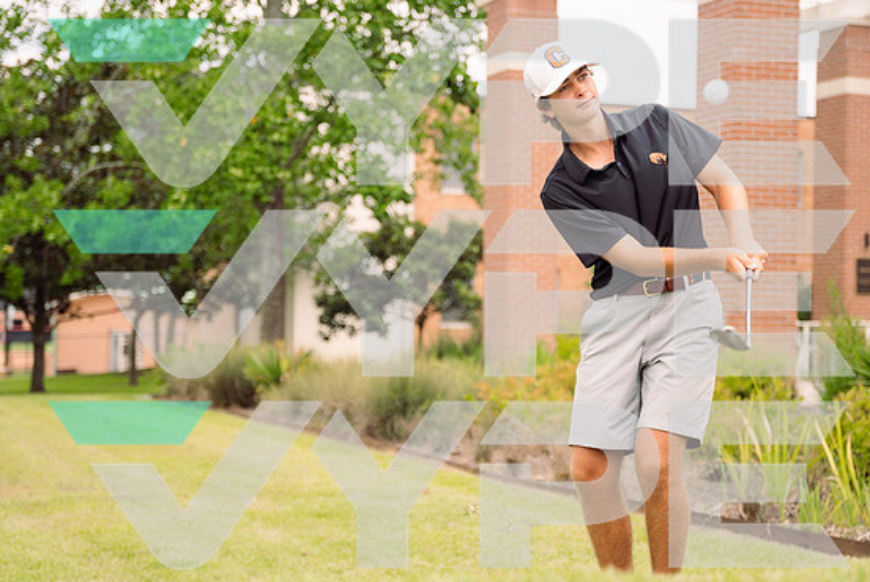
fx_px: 1524
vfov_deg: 21.6
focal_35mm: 63
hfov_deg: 31.9
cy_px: 294
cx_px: 454
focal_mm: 60
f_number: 2.8
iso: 100
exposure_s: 1/640
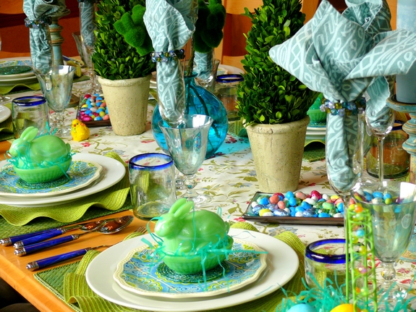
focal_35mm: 86
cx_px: 208
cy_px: 156
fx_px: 1033
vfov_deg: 17.2
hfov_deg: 22.8
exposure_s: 1/100
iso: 100
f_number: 3.2
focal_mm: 18.2
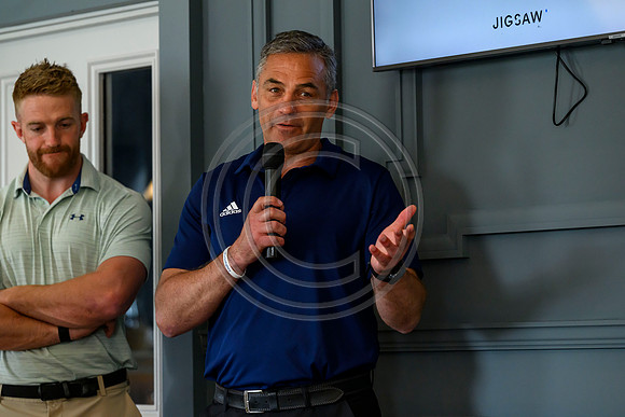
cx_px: 312
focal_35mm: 130
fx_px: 2257
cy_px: 208
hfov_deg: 15.8
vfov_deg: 10.6
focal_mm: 130
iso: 5000
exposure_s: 1/500
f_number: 4
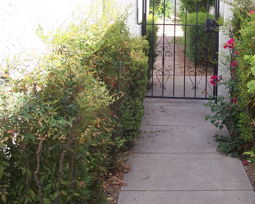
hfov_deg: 26.6
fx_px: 528
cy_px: 52
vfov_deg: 21.7
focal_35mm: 70
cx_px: 210
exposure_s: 1/250
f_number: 3.4
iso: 100
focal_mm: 8
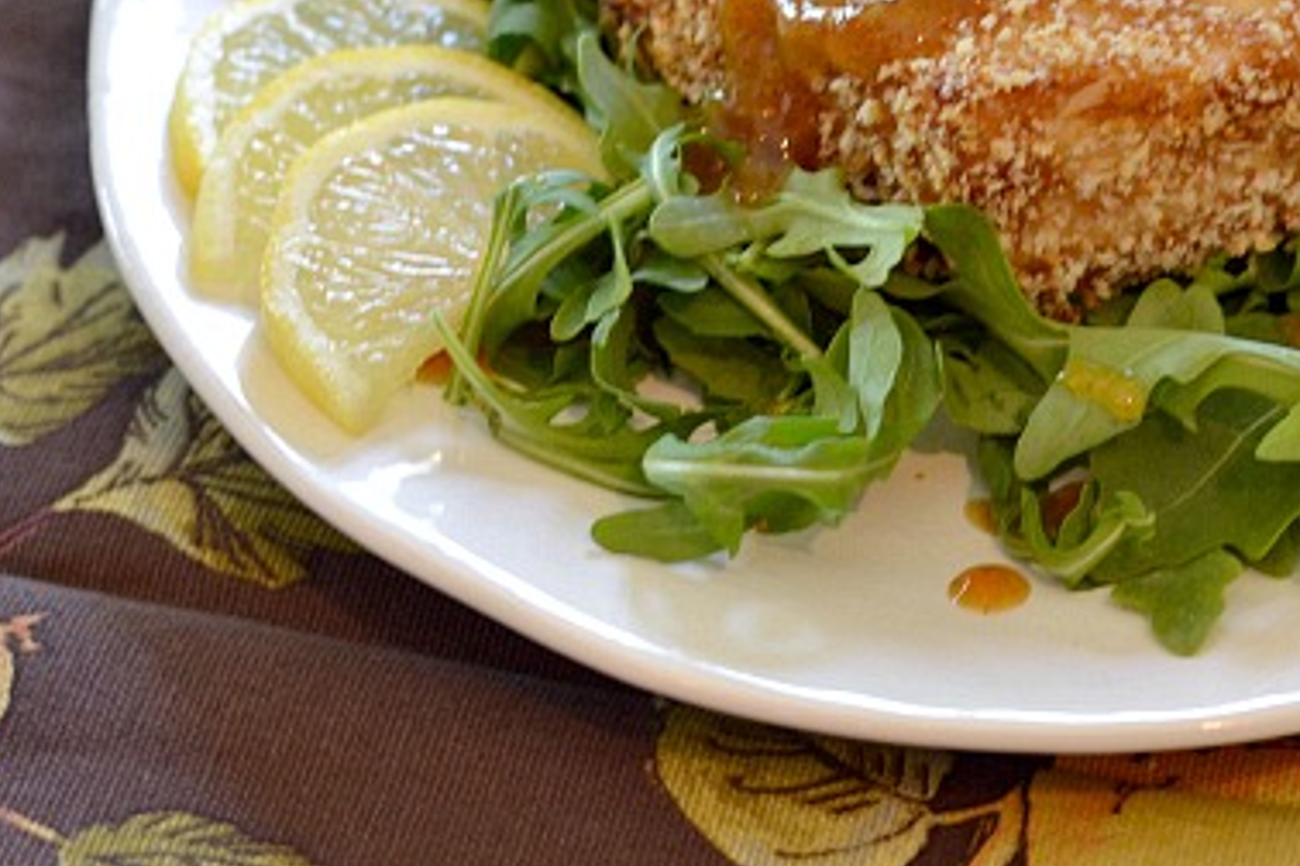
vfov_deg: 10.8
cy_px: 167
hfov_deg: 16.0
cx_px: 1056
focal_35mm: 127
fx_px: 4586
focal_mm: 50
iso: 200
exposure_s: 1/13
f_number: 4.5
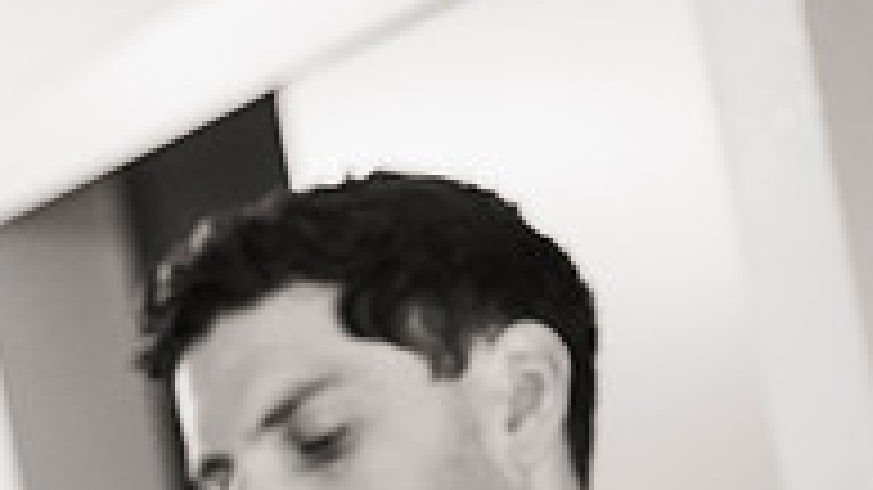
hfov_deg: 8.0
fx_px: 6225
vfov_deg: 4.5
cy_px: 843
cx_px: -22
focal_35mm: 269
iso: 3200
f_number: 3.5
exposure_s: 1/320
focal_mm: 86
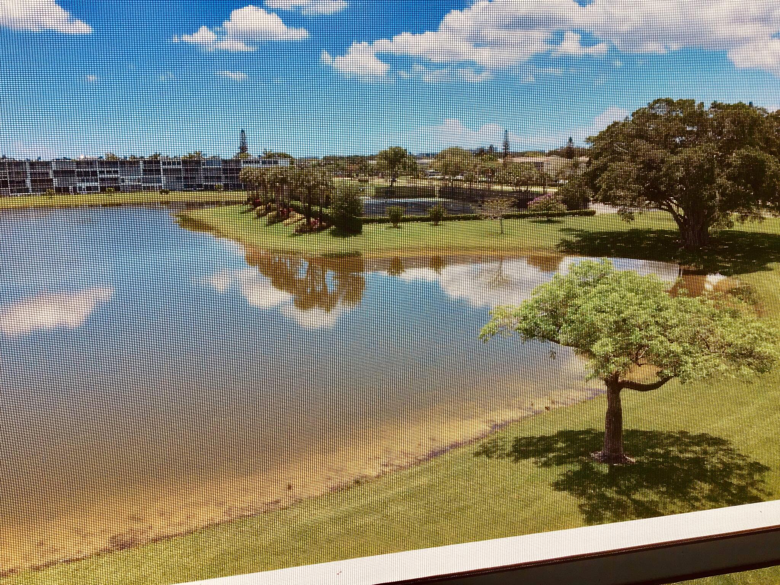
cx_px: 390
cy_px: 292
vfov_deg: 45.4
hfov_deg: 58.4
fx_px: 699
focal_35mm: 31
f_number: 2.4
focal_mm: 3.3
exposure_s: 1/1131
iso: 25
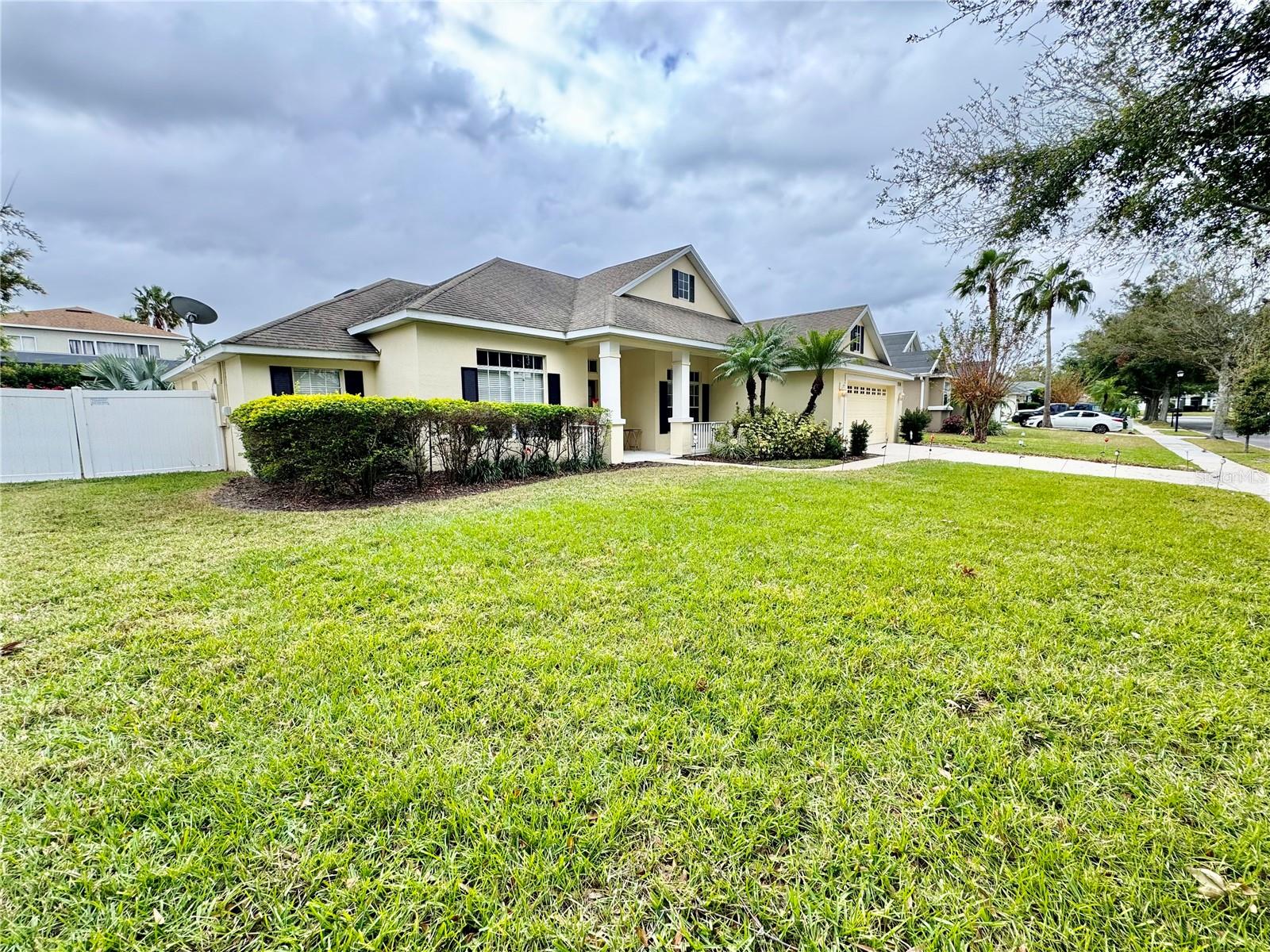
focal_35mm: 14
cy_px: 476
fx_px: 514
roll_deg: +0.5
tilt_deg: -7.2
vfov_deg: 85.7
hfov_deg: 102.1
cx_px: 635
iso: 40
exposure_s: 1/296
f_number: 2.2
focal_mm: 2.22
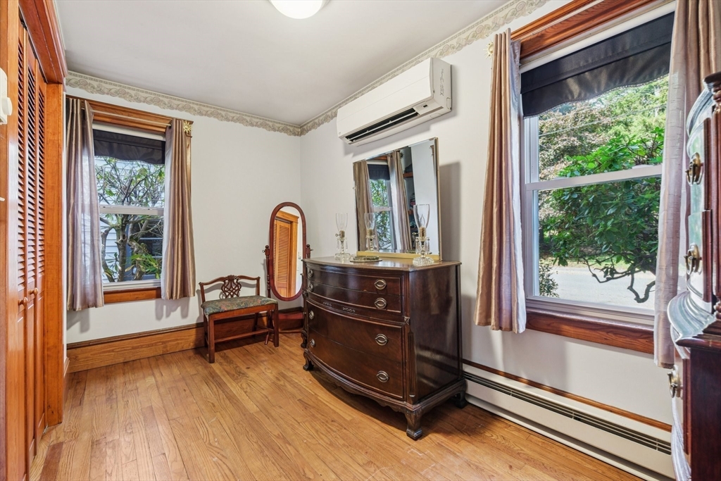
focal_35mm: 15
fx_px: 300
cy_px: 240
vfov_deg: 77.3
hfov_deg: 100.4
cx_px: 360
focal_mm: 10
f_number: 5.6
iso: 400
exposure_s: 1/9
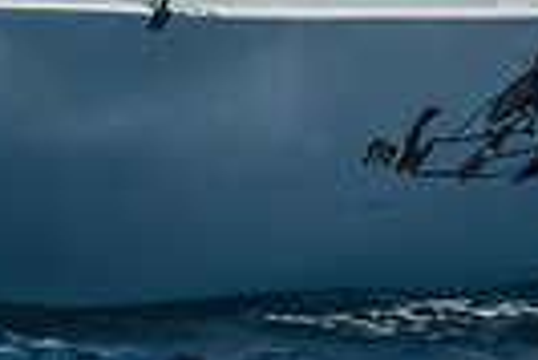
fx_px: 10876
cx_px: -547
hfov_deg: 2.8
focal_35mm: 727
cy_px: -646
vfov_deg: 1.9
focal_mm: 83
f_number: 6.3
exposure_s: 1/1250
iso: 160
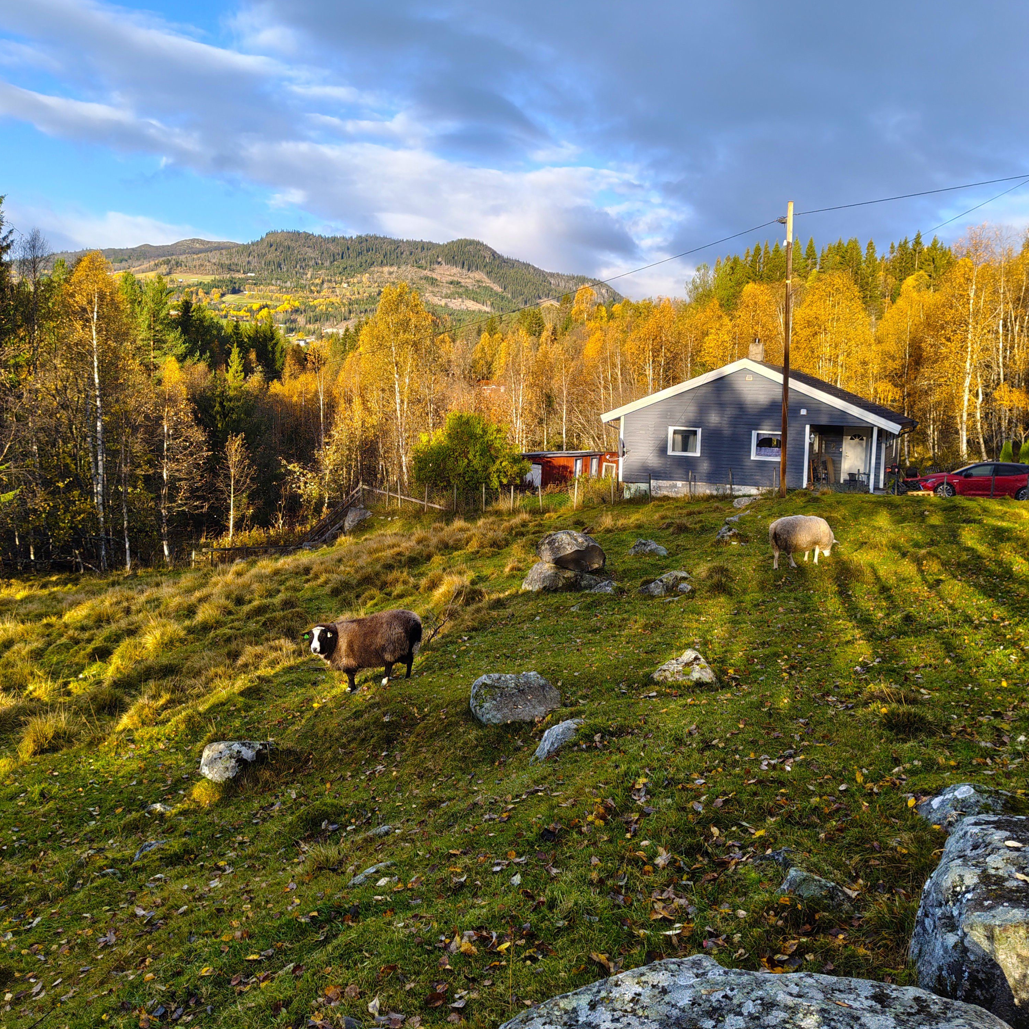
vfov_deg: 55.6
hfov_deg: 55.6
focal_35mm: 29
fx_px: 975
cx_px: 556
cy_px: 511
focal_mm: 5.56
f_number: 1.88
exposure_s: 1/490
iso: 50
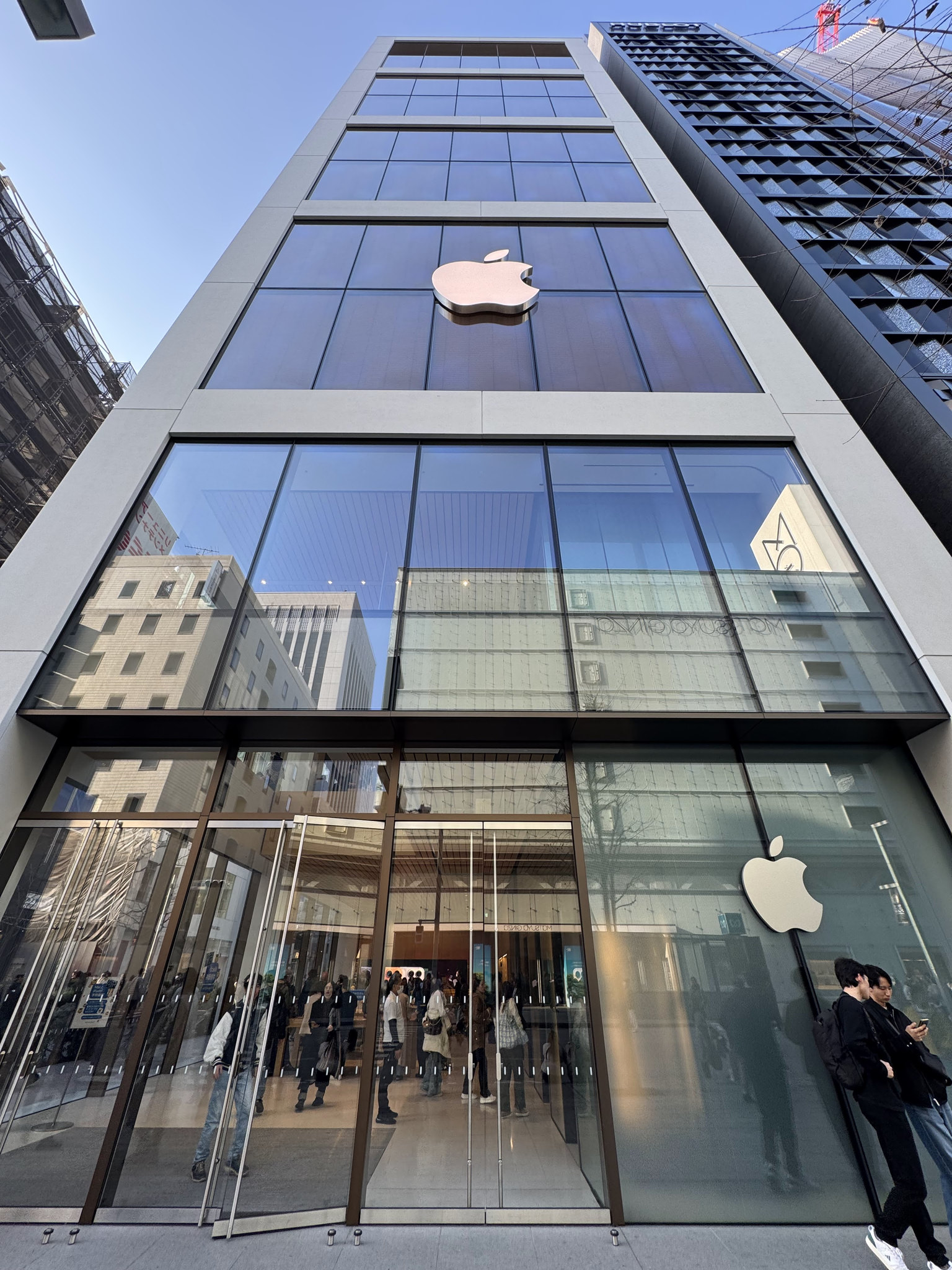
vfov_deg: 102.1
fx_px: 513
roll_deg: -0.3
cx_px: 476
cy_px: 635
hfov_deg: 85.7
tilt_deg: +34.3
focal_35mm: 14
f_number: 2.2
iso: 40
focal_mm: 2.22
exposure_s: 1/162
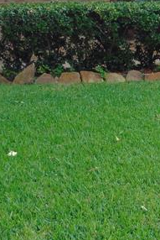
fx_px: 619
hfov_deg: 14.6
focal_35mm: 93
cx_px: 131
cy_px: 23
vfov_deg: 21.4
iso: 80
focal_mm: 4.5
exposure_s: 1/160
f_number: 3
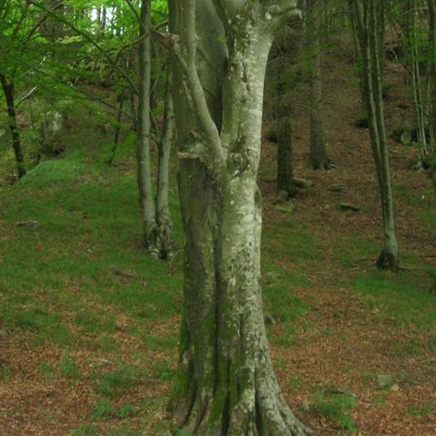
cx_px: 238
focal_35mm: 57
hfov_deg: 30.0
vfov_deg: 29.3
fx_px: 812
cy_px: 81
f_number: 2.8
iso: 134
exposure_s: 1/60.1
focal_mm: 7.8
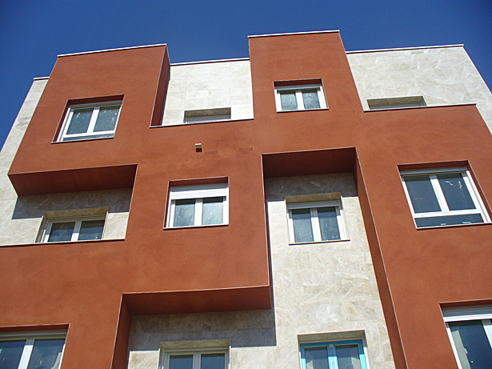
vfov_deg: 38.7
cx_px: 246
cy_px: 184
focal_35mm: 37
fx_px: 526
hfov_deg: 50.1
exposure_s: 1/640
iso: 80
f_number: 5.6
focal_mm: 6.1
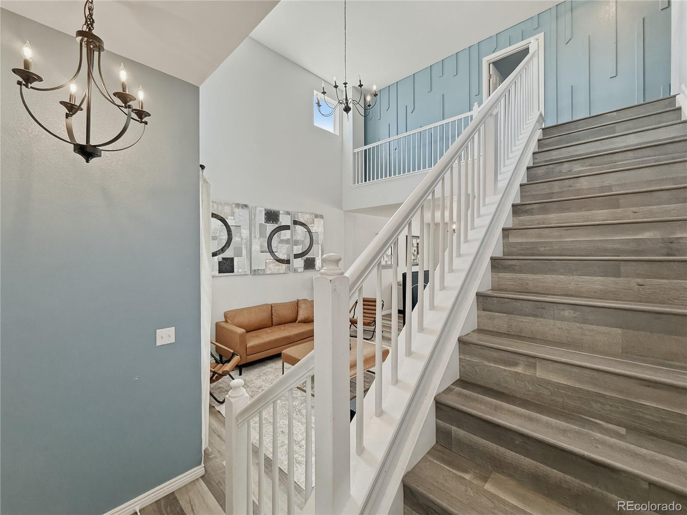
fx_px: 278
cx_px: 344
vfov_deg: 85.7
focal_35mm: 14
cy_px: 258
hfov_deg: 102.1
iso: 200
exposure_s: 1/120
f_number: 2.2
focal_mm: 2.2
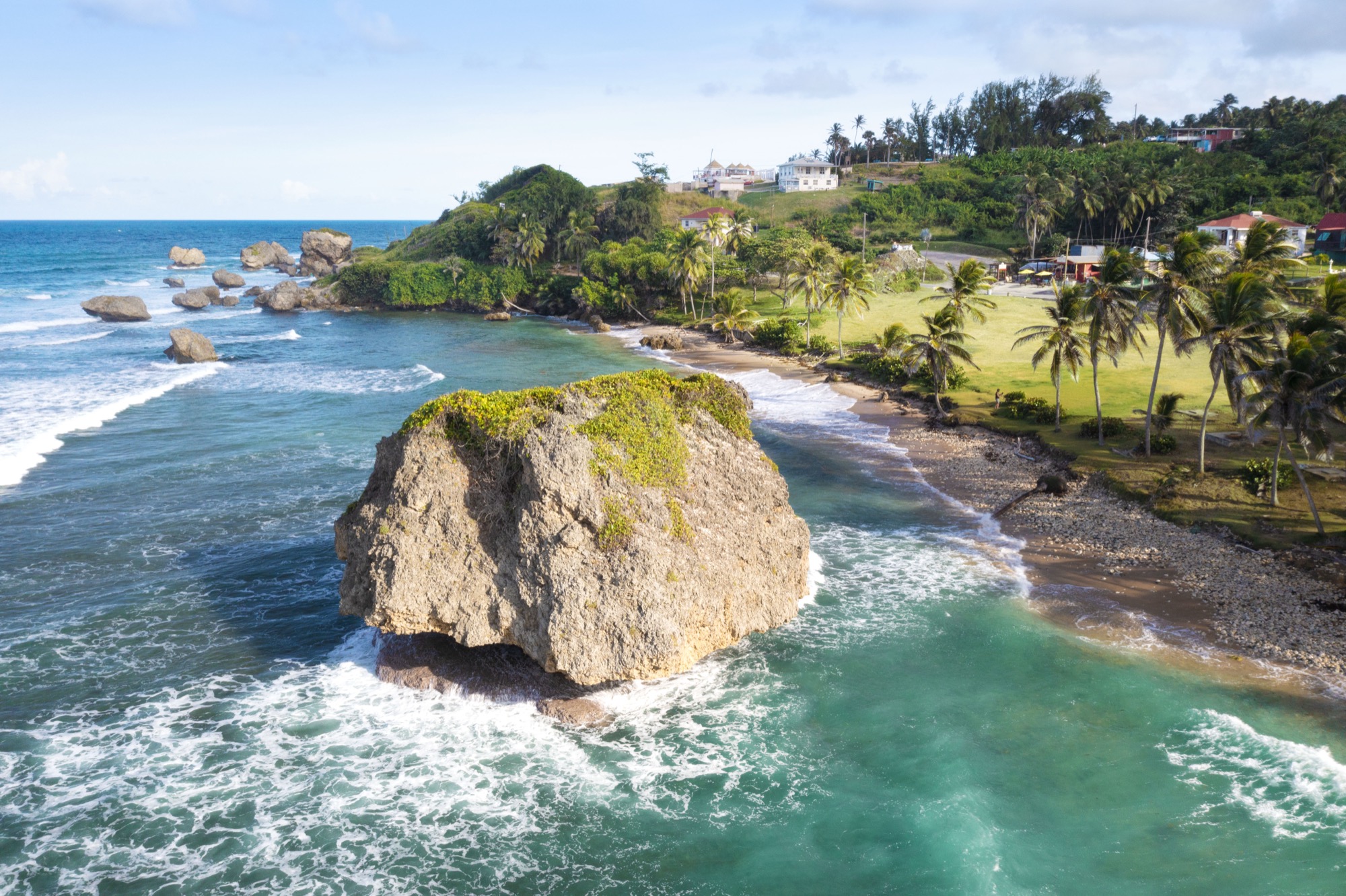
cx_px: 673
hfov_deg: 65.5
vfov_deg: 46.4
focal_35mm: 28
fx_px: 1046
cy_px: 448
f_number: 9
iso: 200
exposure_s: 1/40
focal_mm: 10.26
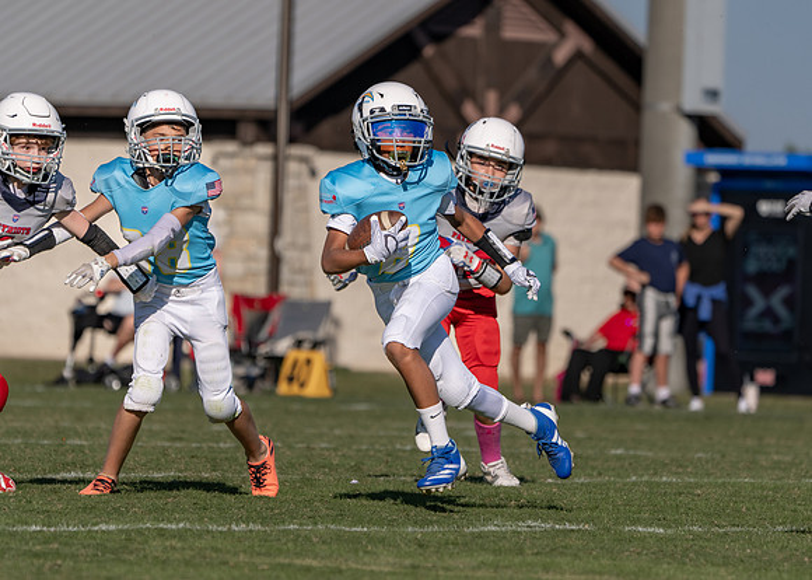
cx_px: 412
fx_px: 8788
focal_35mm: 381
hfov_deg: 5.3
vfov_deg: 3.8
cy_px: 365
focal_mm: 279
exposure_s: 1/1250
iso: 125
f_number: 5.6
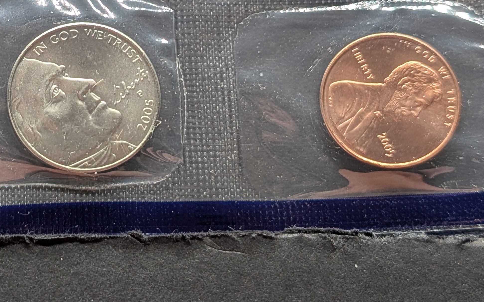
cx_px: 26
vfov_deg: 11.9
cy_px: 26
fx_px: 1438
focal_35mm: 109
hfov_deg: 18.7
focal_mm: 6.9
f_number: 1.68
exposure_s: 1/23.8
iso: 20
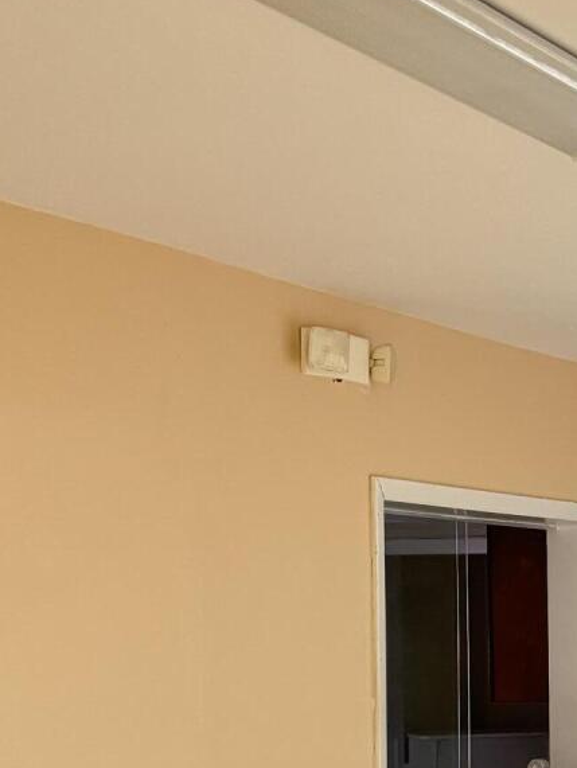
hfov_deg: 16.2
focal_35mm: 84
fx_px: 1865
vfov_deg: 22.7
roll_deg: +0.6
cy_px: 685
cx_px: 847
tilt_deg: -1.9
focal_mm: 6.76
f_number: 1.78
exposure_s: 1/60
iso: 400
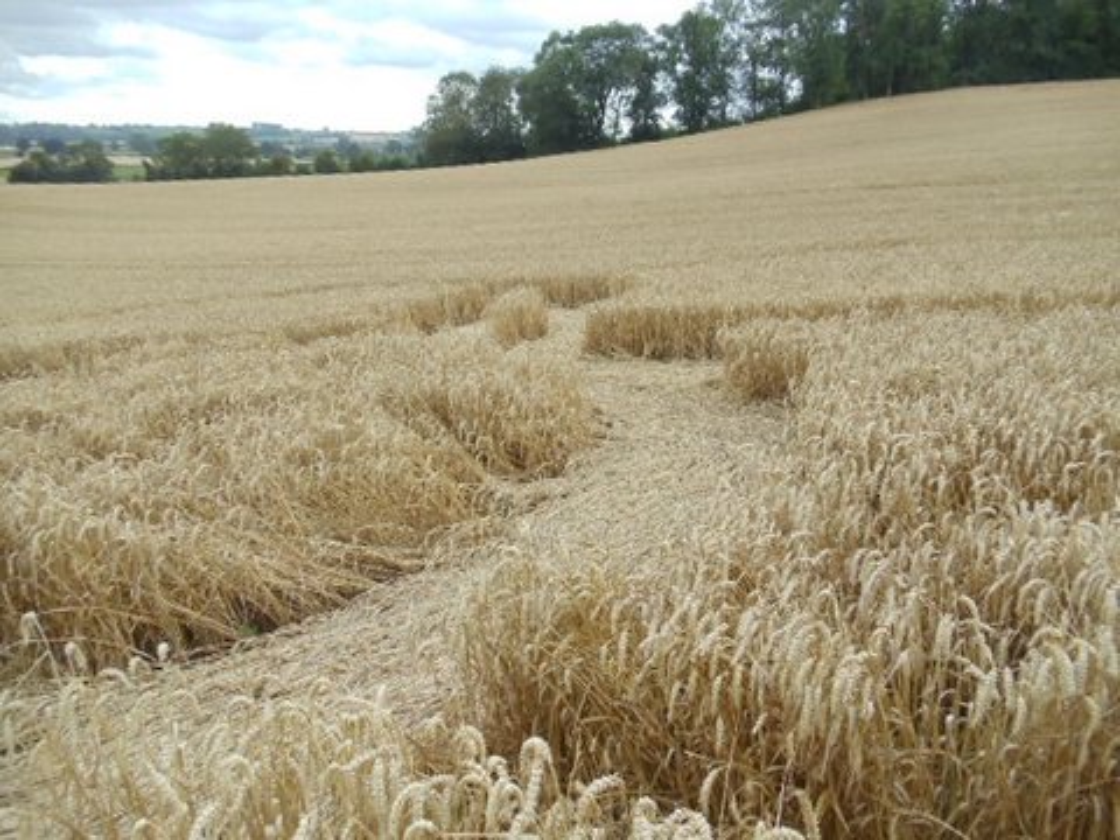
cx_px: 560
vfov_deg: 32.9
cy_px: 420
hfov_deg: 42.9
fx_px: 1424
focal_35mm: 44
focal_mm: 6
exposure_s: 1/320
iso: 80
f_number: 3.5
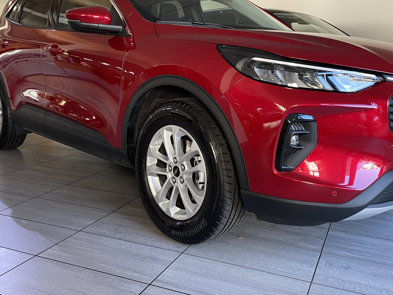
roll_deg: -0.5
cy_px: 100
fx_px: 420
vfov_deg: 38.3
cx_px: 205
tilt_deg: -4.4
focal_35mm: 37
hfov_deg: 50.1
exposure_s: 1/50
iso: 80
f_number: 1.6
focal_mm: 4.2
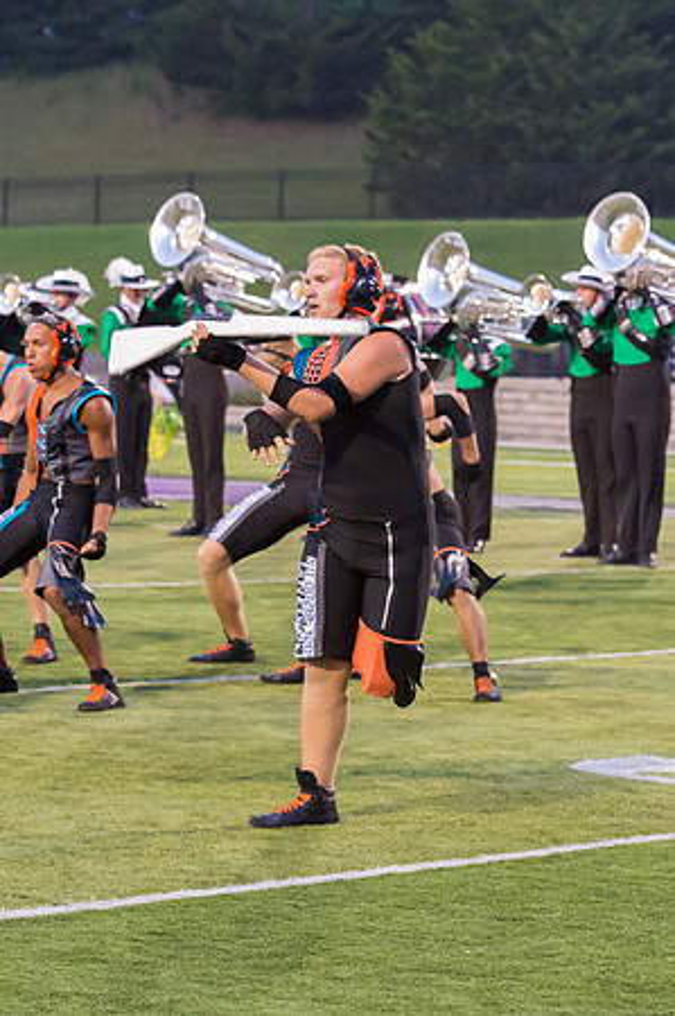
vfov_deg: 12.3
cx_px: 368
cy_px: 434
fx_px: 4727
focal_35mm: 168
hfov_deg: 8.2
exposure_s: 1/500
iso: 5000
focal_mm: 90
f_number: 5
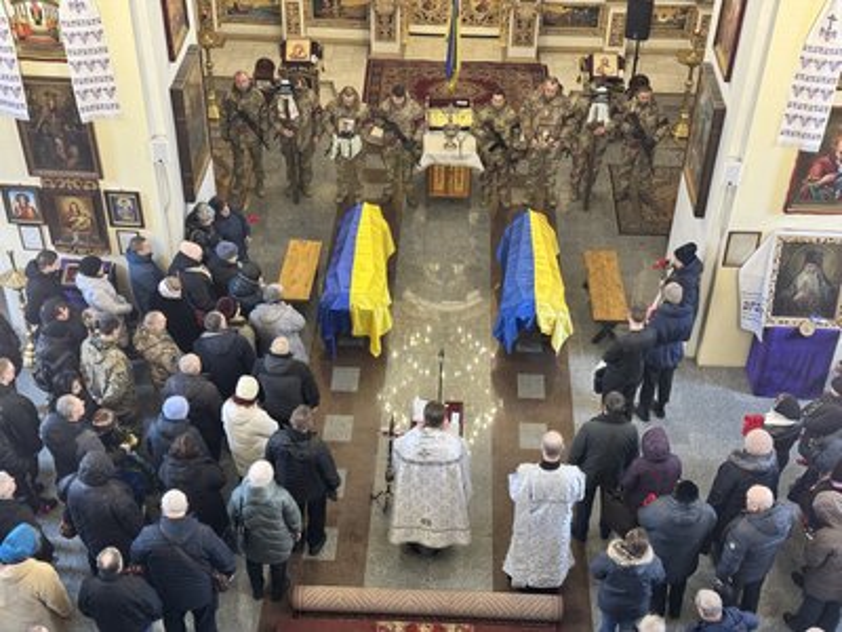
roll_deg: -2.0
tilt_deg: -38.6
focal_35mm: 48
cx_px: 421
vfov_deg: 30.3
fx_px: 1168
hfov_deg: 39.7
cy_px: 316
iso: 400
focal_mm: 6.76
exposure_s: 1/33
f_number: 1.78
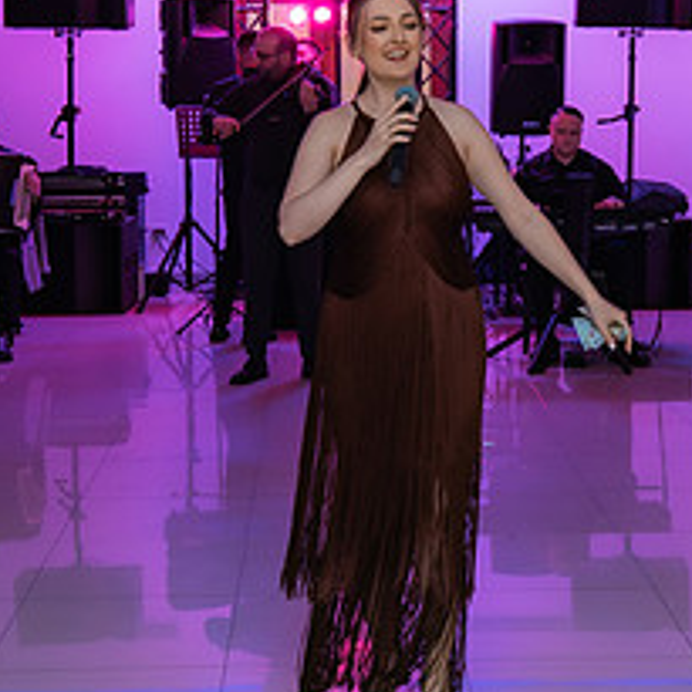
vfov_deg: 22.1
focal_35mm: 78
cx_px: 429
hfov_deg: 22.1
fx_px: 1764
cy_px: 232
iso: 1600
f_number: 2.8
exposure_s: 1/200
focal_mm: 26
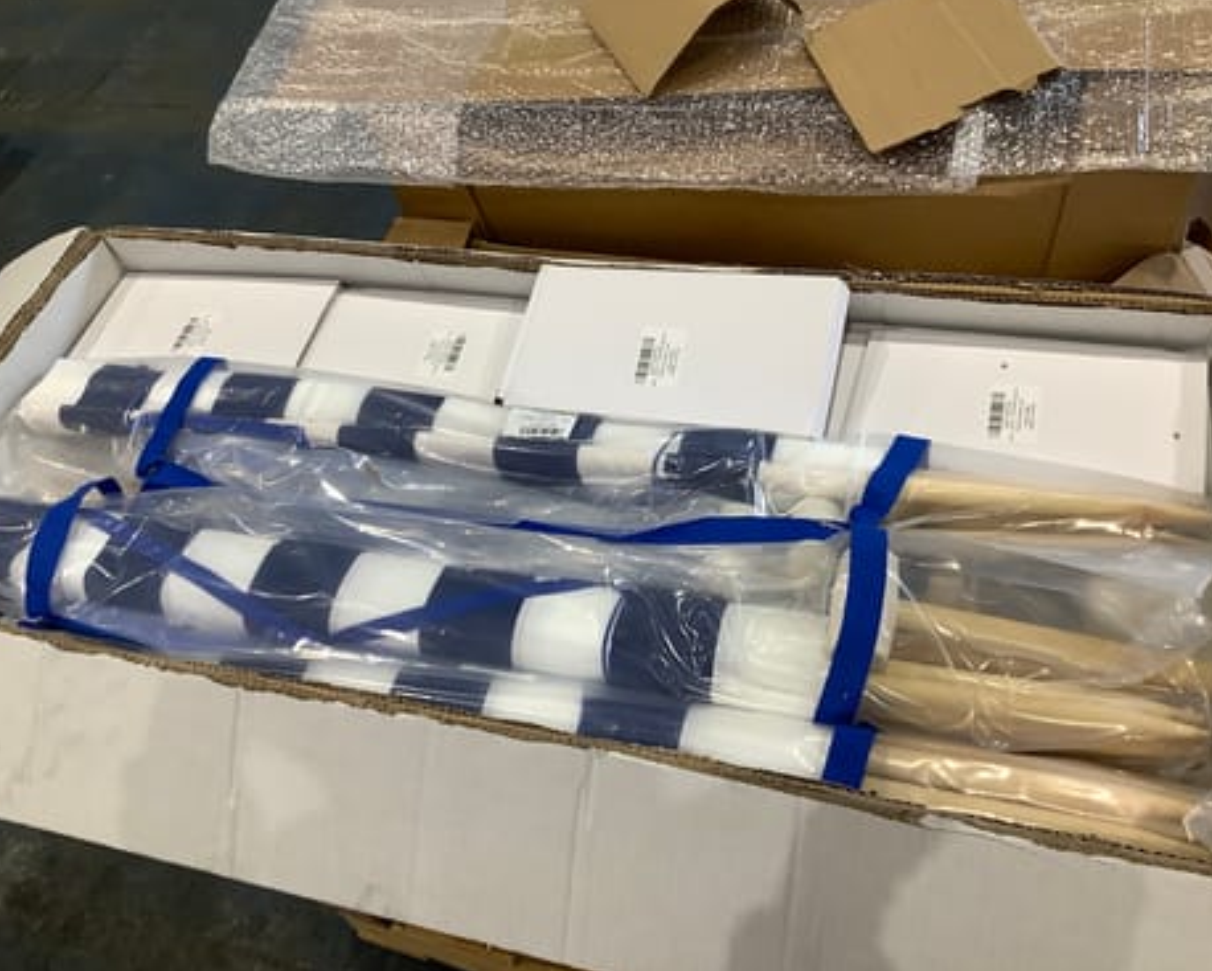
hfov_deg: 54.2
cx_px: 619
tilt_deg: -47.2
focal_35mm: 33
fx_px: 1184
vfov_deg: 44.6
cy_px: 480
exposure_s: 1/50
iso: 80
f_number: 2.4
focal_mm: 3.3
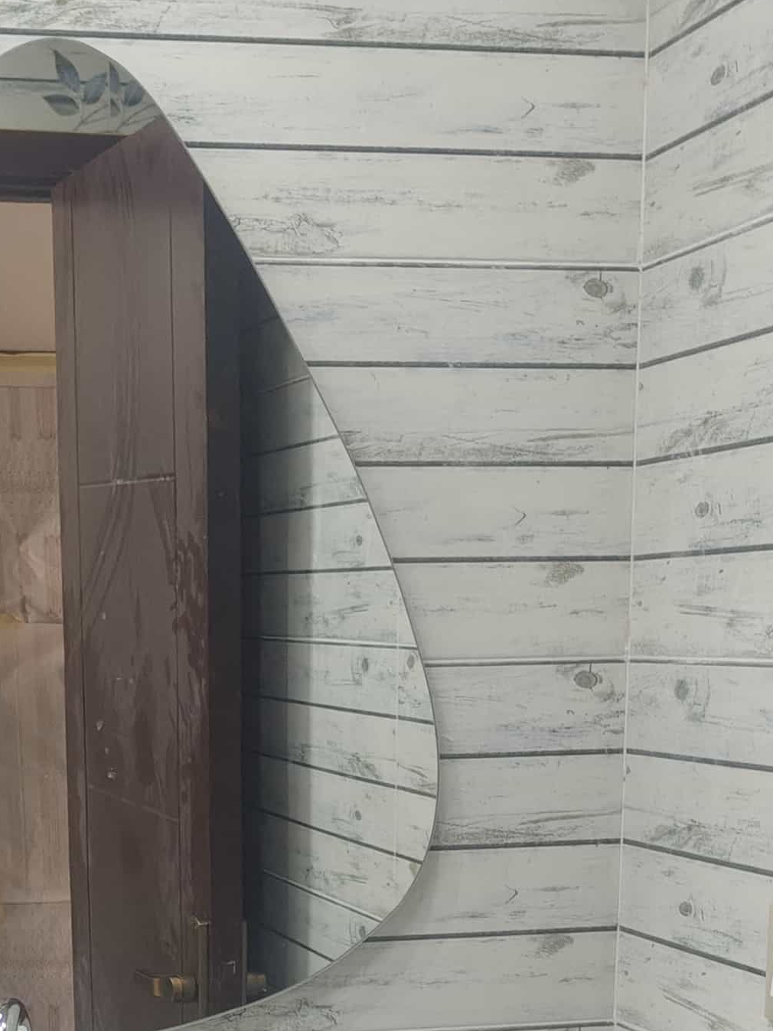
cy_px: 1156
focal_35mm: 73
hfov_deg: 20.0
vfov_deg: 24.7
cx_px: 191
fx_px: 2174
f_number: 1.8
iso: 320
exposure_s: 1/50
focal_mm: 5.59
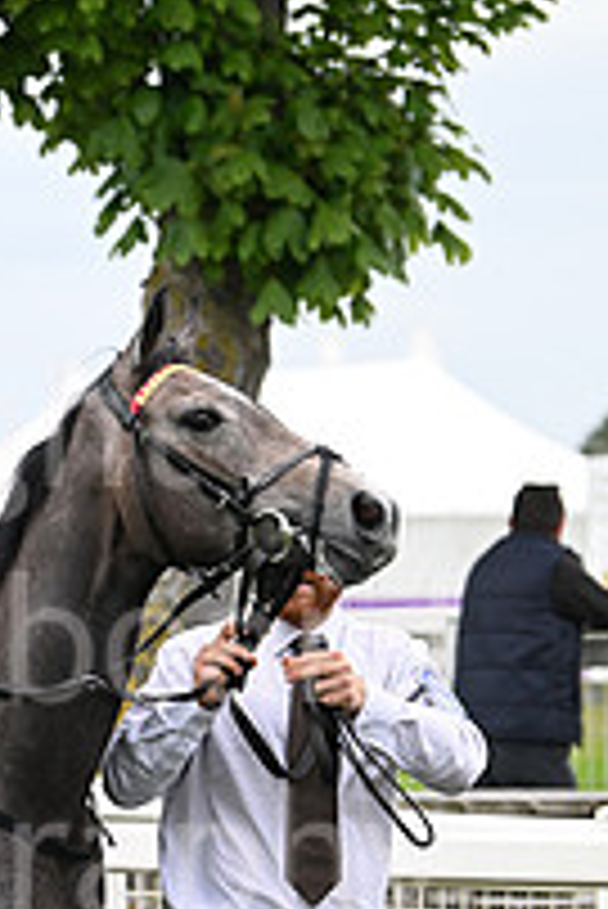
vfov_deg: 8.3
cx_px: -41
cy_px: 675
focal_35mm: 249
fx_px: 6297
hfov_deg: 5.5
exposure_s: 1/1250
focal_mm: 112
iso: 800
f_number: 4
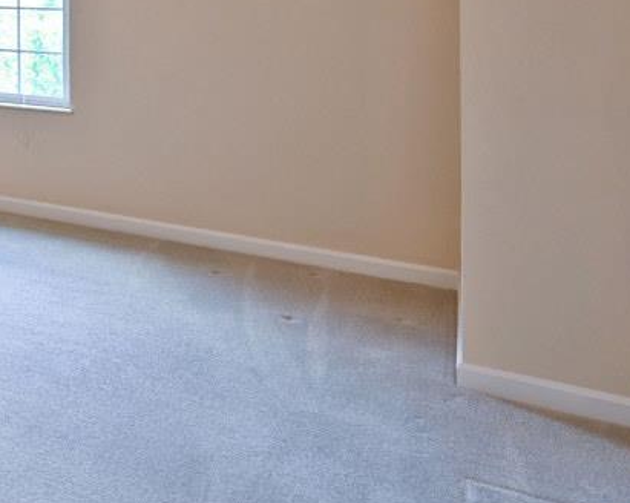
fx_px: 894
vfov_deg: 28.8
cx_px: -334
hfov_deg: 26.7
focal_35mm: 48
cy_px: -35
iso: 250
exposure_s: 1/60
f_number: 4
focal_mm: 14
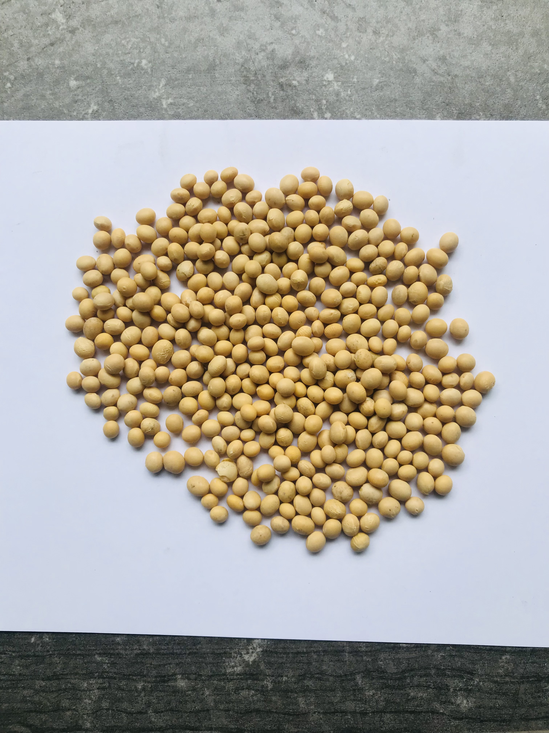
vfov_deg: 63.4
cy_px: 366
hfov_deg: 49.7
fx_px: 592
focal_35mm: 28
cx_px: 274
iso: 20
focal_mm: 3.99
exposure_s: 1/550
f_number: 1.8
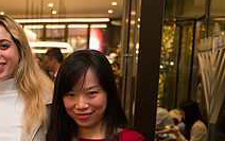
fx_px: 479
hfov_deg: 23.6
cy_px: 134
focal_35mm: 78
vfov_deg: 16.5
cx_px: -59
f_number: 3.2
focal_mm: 28
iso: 400
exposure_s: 1/160
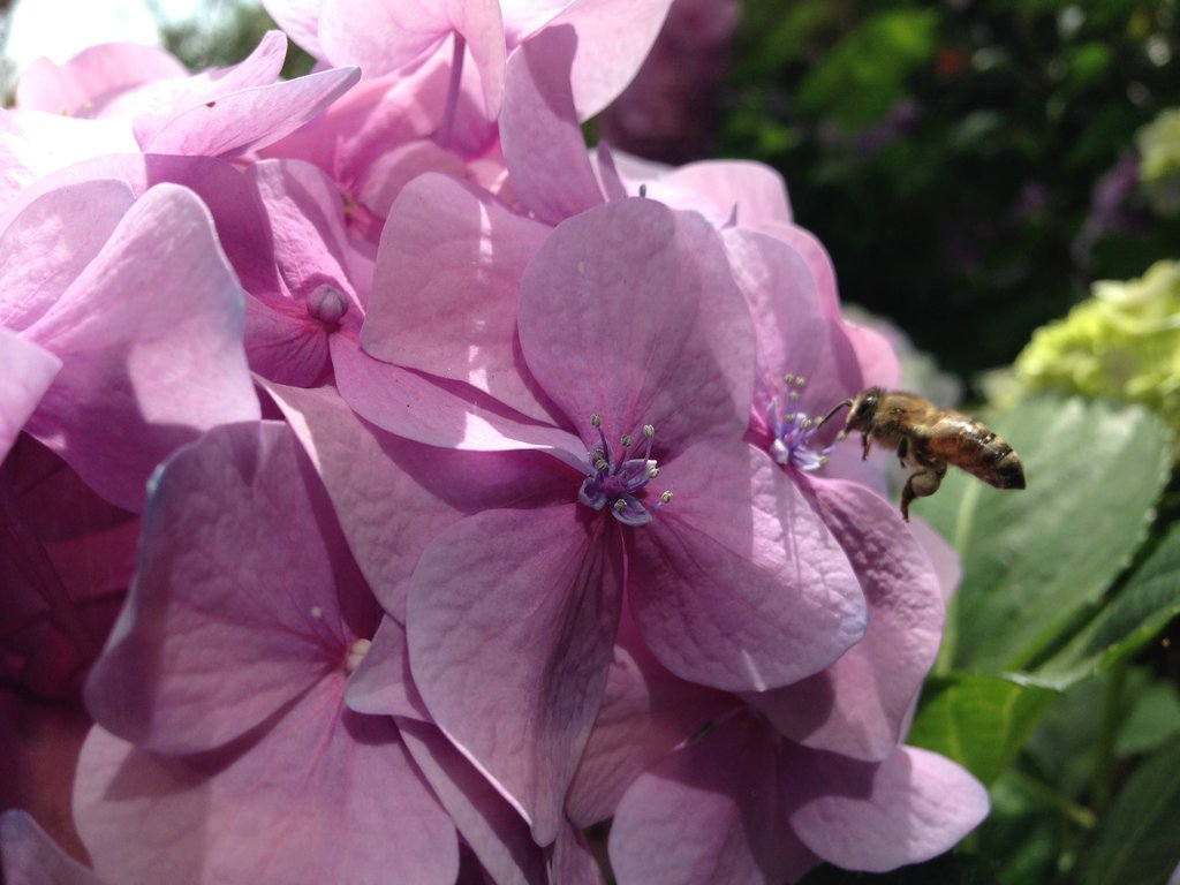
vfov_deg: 42.9
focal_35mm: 33
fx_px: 1125
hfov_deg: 55.4
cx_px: 590
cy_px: 442
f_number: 2.4
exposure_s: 1/753
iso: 50
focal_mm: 4.13
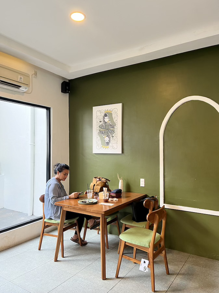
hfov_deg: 53.0
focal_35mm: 26
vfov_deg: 67.3
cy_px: 146
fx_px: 220
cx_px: 110
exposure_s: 1/50
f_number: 1.6
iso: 64
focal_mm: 5.1
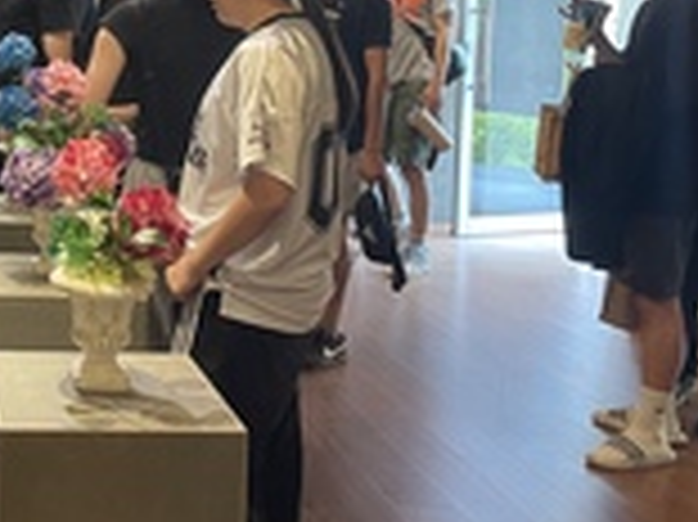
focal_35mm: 67
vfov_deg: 21.3
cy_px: 22
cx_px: -86
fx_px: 1350
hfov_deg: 26.5
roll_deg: -1.6
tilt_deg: -2.2
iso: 250
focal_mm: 4.2
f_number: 1.6
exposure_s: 1/60
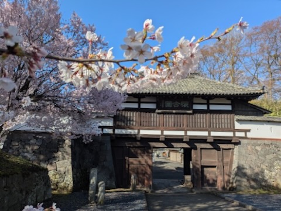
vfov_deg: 55.0
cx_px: 140
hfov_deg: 69.3
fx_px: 203
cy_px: 106
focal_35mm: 25
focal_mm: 5.43
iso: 46
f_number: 1.89
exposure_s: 1/2222
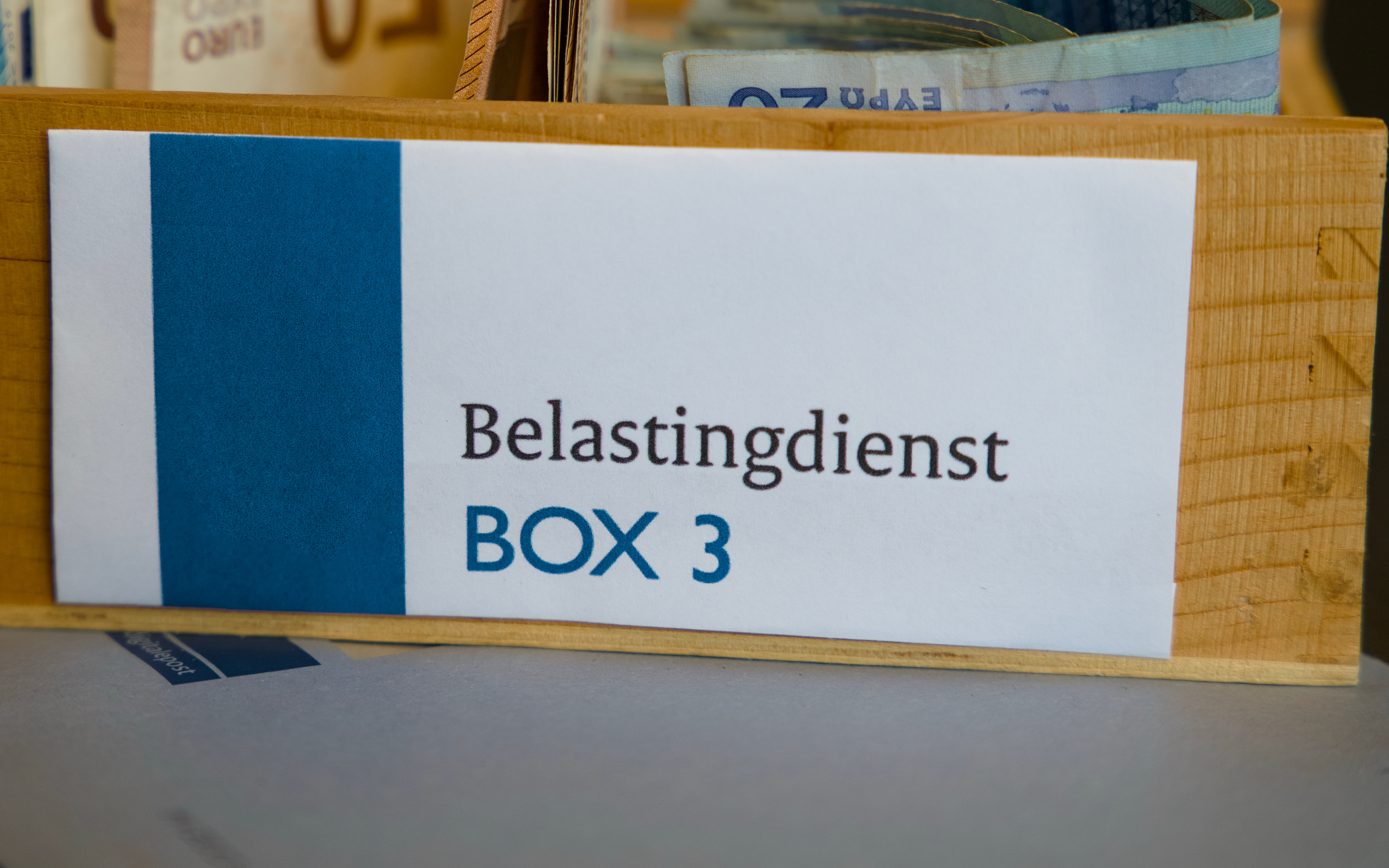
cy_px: 302
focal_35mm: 98
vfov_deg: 13.3
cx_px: 542
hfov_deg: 21.2
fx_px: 3710
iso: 400
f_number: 4
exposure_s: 1/160
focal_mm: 70
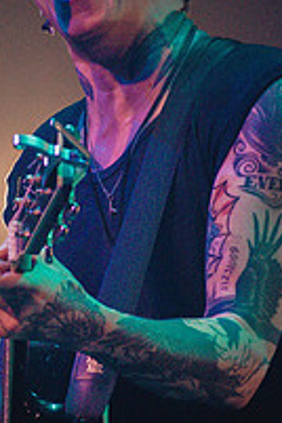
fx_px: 6309
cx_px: 72
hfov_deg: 2.6
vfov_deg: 3.8
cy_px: 248
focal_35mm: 537
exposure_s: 1/500
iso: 9000
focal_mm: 160
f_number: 5
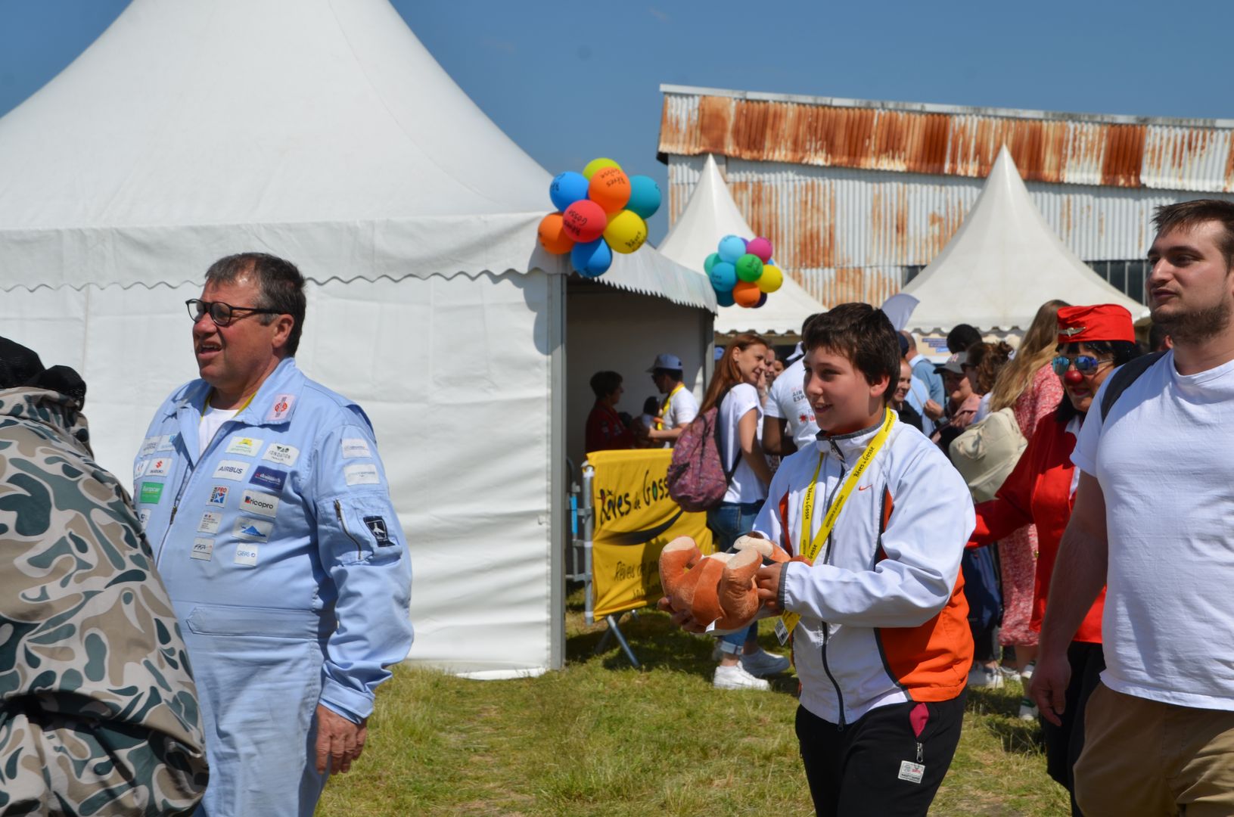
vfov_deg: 26.4
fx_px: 1744
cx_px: 617
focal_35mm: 51
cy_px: 408
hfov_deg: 39.0
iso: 100
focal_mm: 34
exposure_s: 1/400
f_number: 10
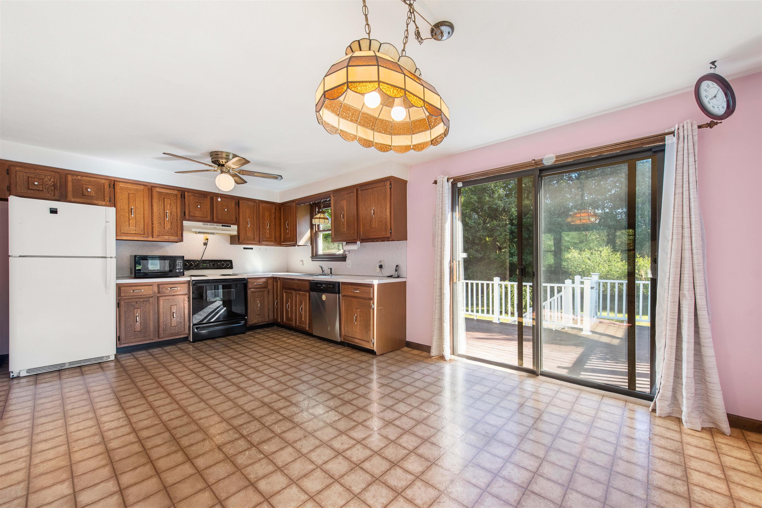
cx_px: 381
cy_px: 254
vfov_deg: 81.2
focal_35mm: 14
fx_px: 296
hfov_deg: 104.3
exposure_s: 1/30
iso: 400
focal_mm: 14
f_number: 7.1
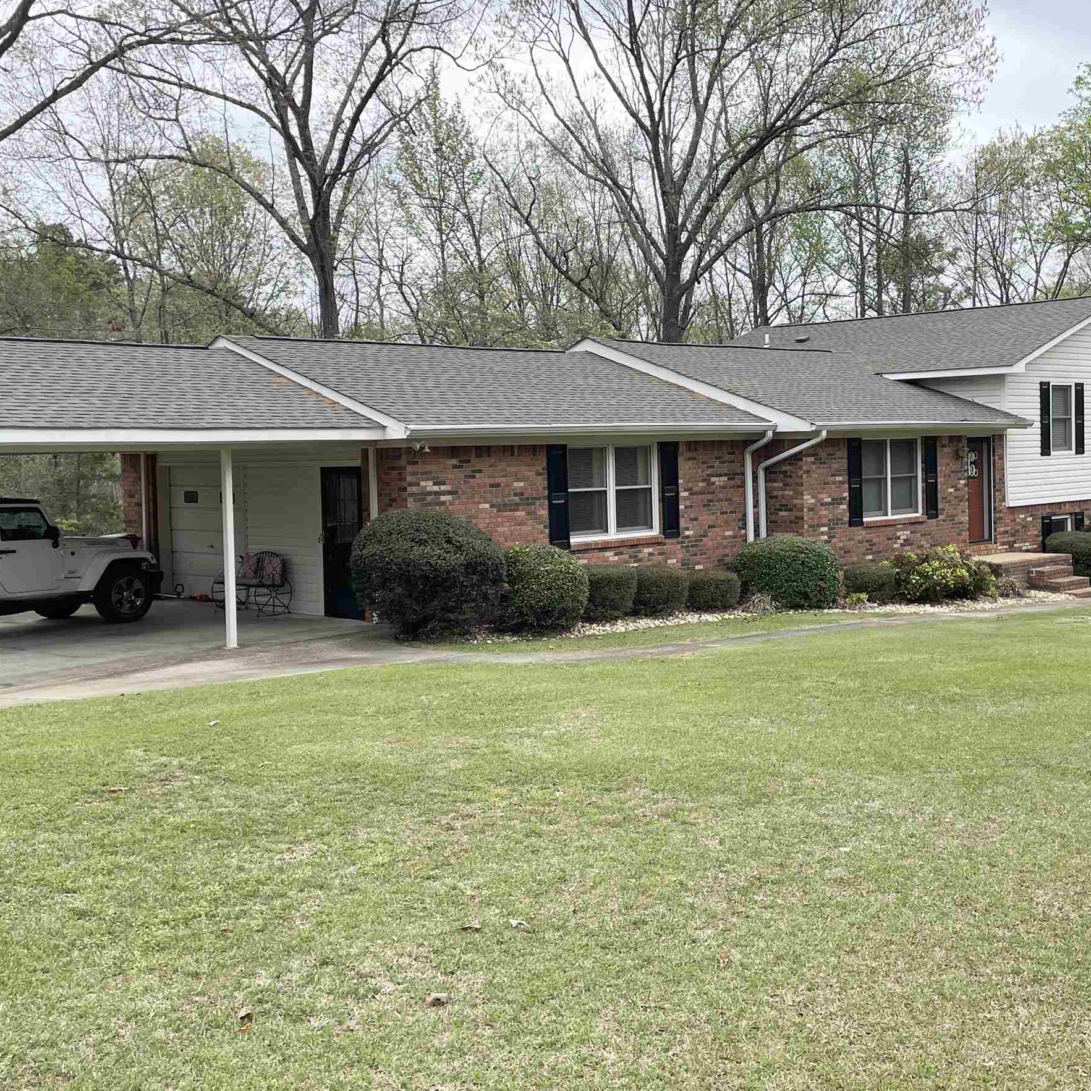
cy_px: 490
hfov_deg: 41.6
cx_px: 659
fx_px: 1426
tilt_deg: -1.8
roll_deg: +1.5
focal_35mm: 40
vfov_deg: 41.8
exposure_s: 1/831
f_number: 1.6
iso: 32
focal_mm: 4.2
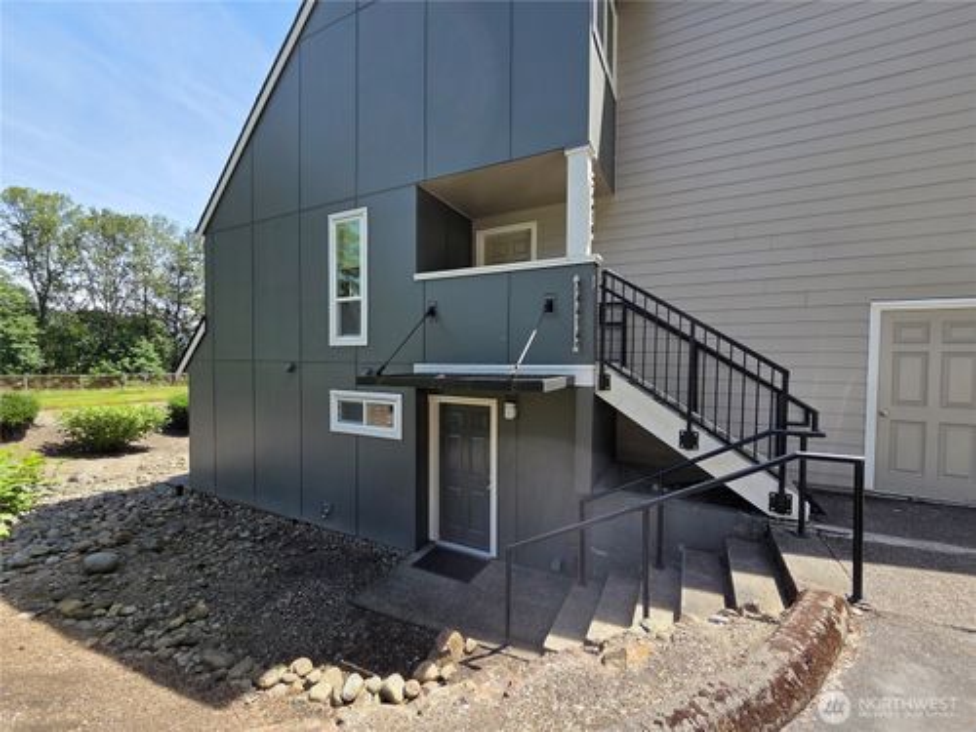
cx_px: 488
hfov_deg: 106.2
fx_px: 367
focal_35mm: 13
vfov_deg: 89.9
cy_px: 366
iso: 50
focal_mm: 2.2
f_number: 2.2
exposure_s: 1/773
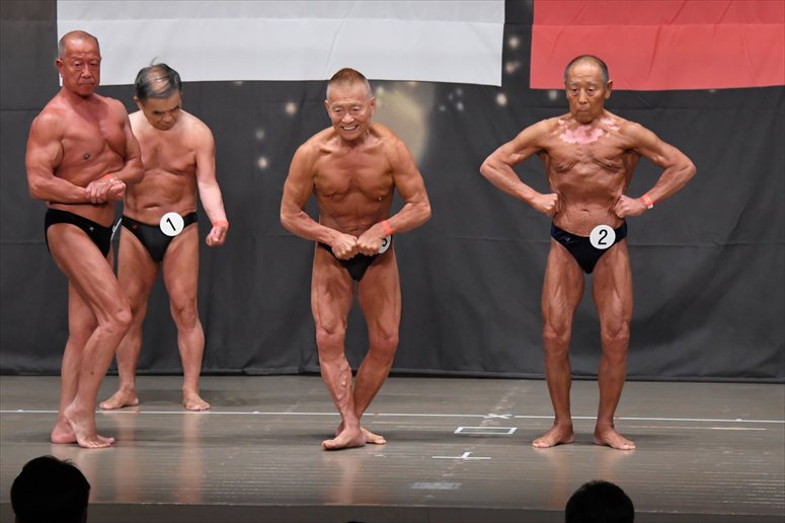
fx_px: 4403
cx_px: 392
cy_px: 262
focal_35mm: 202
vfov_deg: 6.8
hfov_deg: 10.2
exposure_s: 1/400
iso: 5000
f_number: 5.6
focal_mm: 135
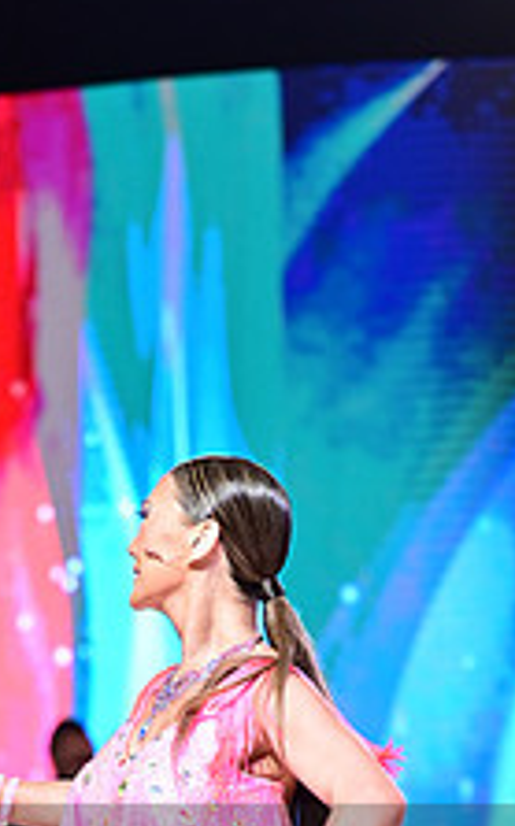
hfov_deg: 5.4
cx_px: 63
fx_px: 5490
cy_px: 930
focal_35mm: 244
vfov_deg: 8.5
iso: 1600
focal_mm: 92
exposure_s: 1/400
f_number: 2.8
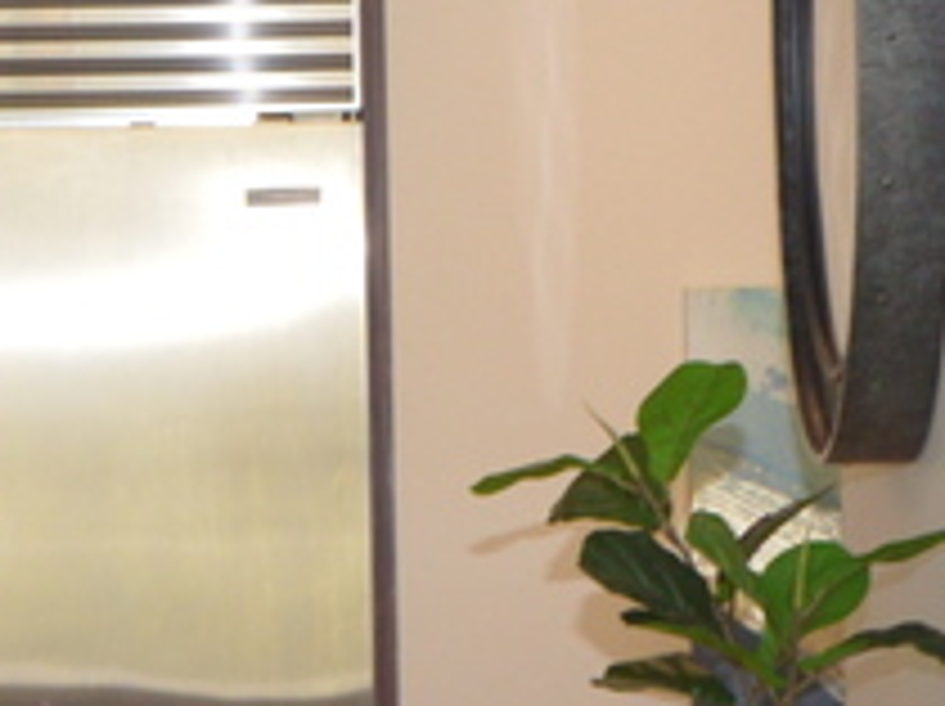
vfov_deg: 7.4
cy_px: 360
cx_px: 567
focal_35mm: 201
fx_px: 5481
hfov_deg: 9.9
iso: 400
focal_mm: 18
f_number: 4
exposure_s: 1/100
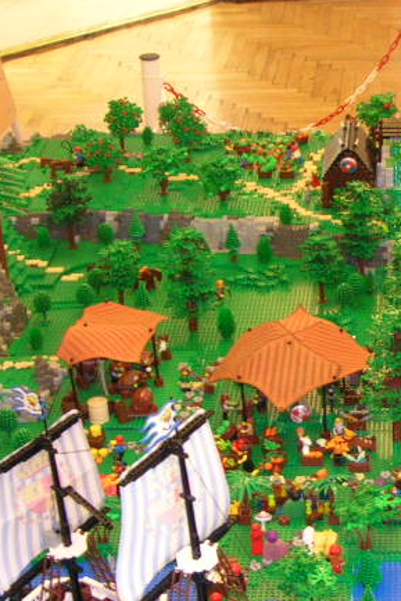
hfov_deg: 15.6
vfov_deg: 23.6
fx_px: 1436
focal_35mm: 86
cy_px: 361
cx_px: 405
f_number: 2.8
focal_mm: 5.8
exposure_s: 1/5.8
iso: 133
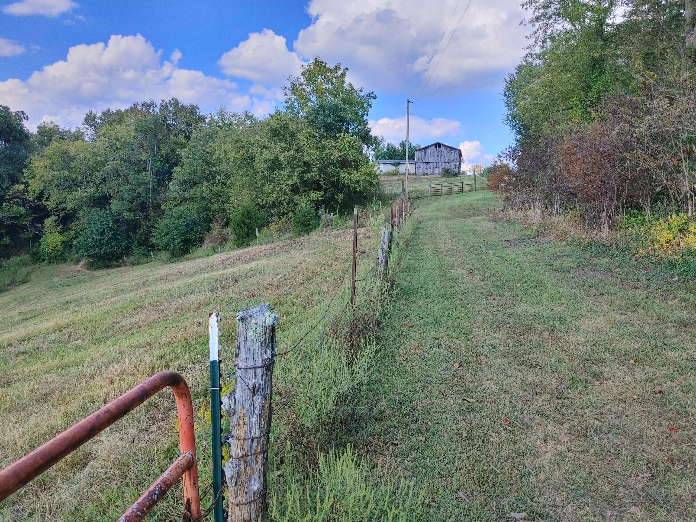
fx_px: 523
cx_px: 348
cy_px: 261
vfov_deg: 53.1
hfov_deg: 67.3
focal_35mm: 26
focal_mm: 4.81
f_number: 1.8
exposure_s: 1/541
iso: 50
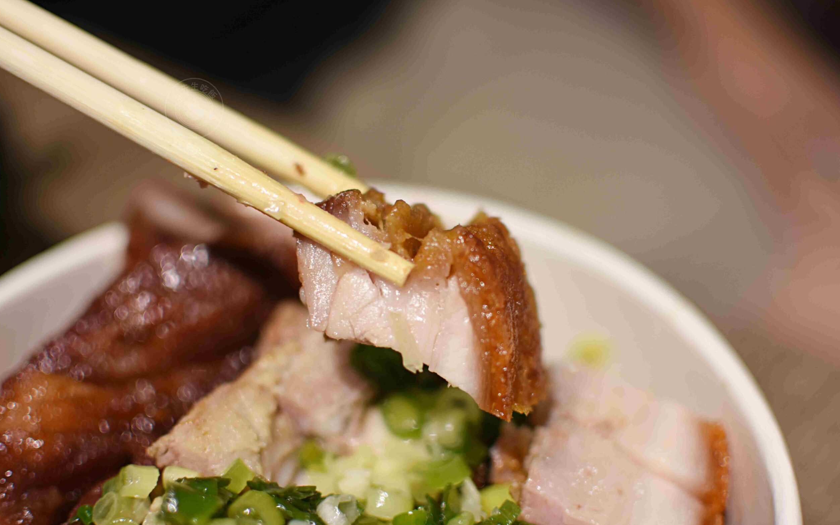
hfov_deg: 37.2
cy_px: 282
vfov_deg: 23.7
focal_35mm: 55
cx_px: 412
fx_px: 1248
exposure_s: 1/250
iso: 320
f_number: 1.8
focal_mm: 35
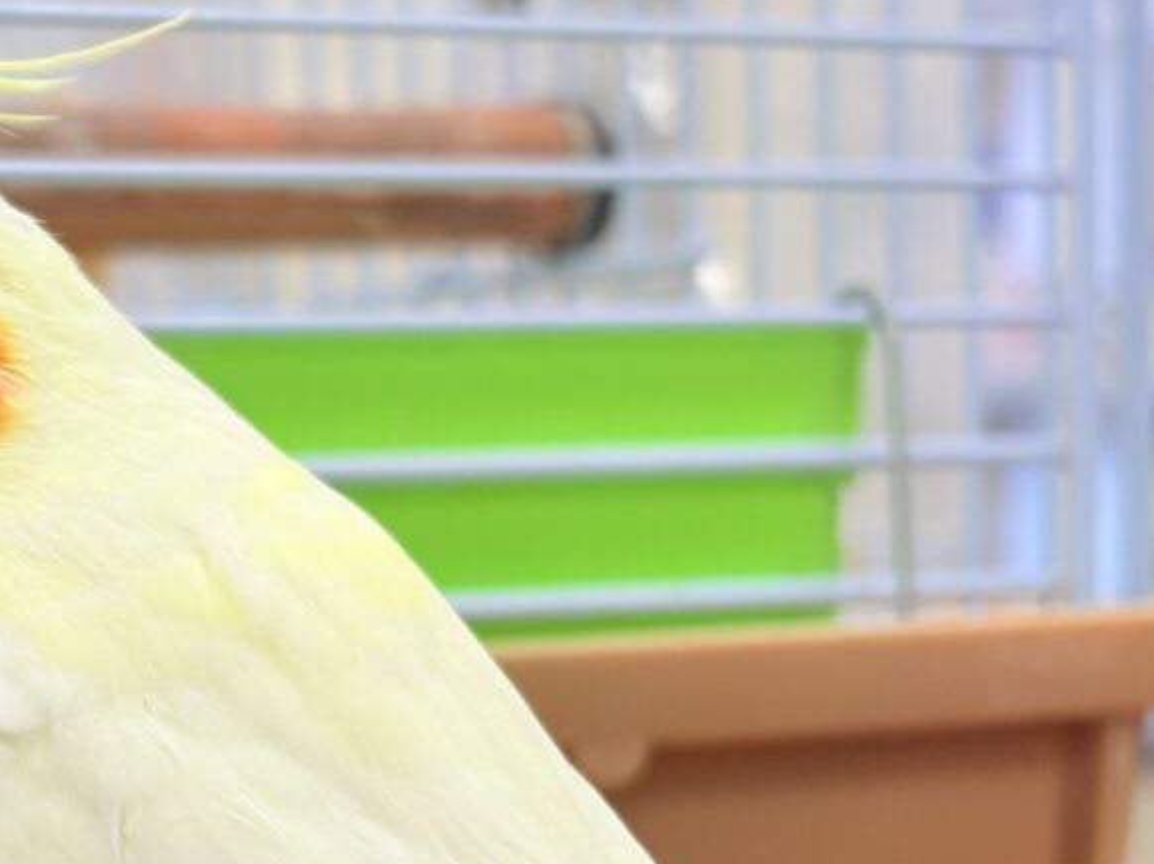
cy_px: 794
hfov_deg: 17.9
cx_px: 78
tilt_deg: -4.1
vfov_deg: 13.6
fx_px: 3599
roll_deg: +2.4
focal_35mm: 108
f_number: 1.6
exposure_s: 1/121
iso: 40
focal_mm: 5.96
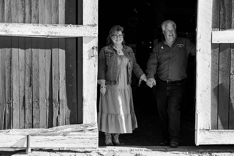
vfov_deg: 16.1
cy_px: 78
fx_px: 553
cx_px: 117
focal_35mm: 85
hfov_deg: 23.9
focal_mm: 85
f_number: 9
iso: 800
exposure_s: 1/500
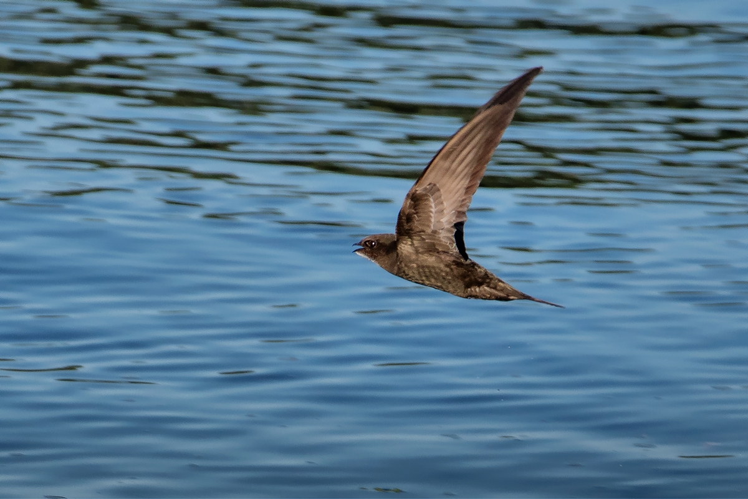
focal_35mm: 900
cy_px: 250
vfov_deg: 1.5
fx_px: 18699
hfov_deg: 2.3
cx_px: 374
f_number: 6.3
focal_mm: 600
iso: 500
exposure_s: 1/2500
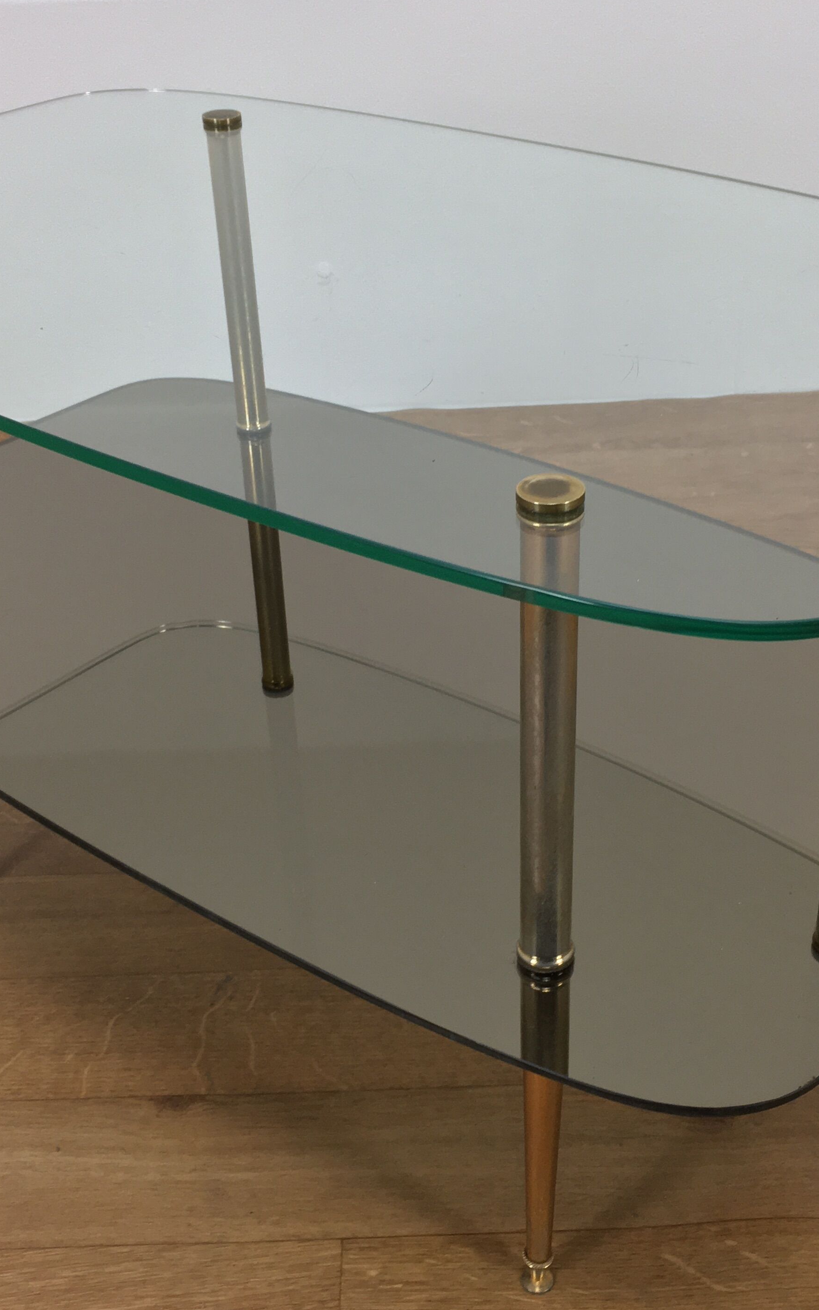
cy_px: 663
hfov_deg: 29.2
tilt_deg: -32.3
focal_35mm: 44
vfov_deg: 45.3
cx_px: 430
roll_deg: +1.7
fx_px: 1571
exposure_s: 1/33
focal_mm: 4.15
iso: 40
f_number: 2.2
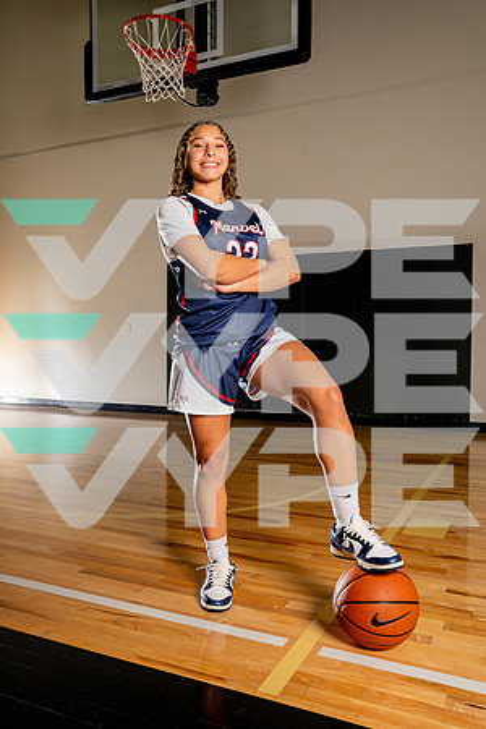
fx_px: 601
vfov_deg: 62.4
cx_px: 243
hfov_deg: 44.0
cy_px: 364
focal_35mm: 30
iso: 640
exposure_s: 1/200
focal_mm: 29.7
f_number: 7.1
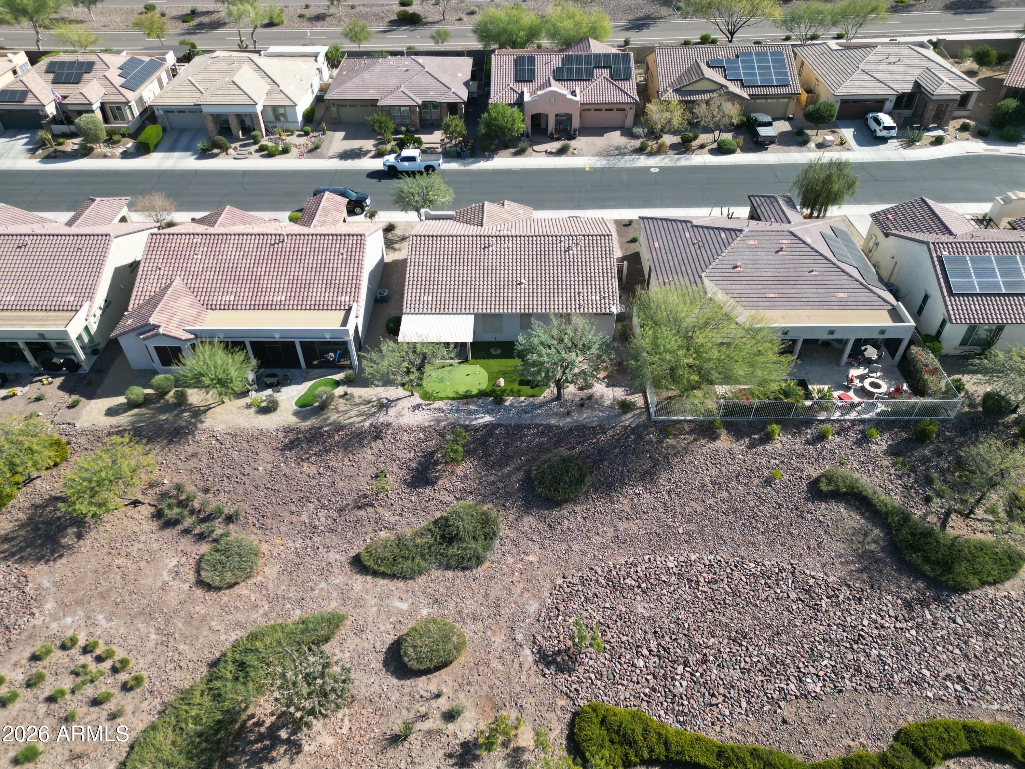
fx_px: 711
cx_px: 512
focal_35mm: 24
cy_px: 384
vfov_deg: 56.8
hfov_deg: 71.6
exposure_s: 1/2000
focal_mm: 6.72
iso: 150
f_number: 1.7
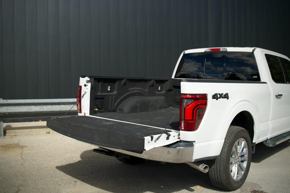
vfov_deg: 35.9
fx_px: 298
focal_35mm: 37
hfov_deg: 51.9
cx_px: 142
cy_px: 95
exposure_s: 1/50
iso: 250
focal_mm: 24
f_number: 2.8
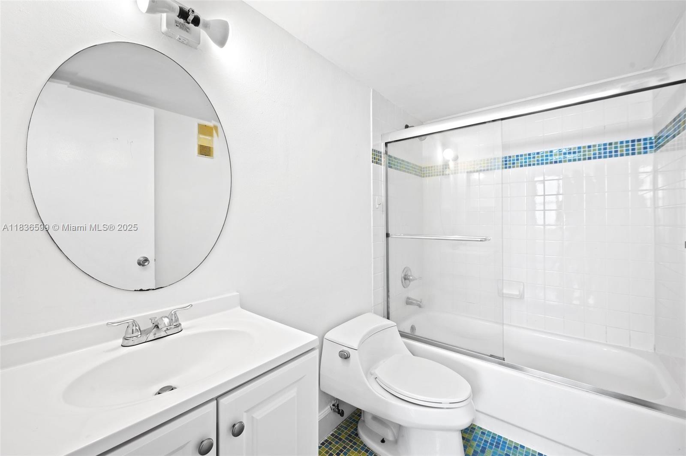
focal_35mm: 14
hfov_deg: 104.3
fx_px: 266
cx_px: 343
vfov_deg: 81.1
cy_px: 228
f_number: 8
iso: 200
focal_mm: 14
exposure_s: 1/6
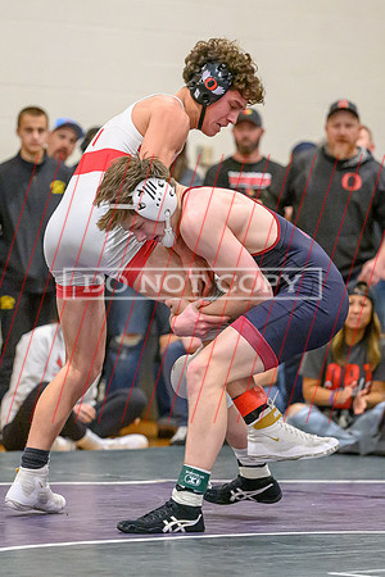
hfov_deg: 7.4
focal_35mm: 186
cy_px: 299
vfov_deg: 11.0
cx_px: 138
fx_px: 2989
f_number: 2.8
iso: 10000
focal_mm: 110
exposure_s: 1/800
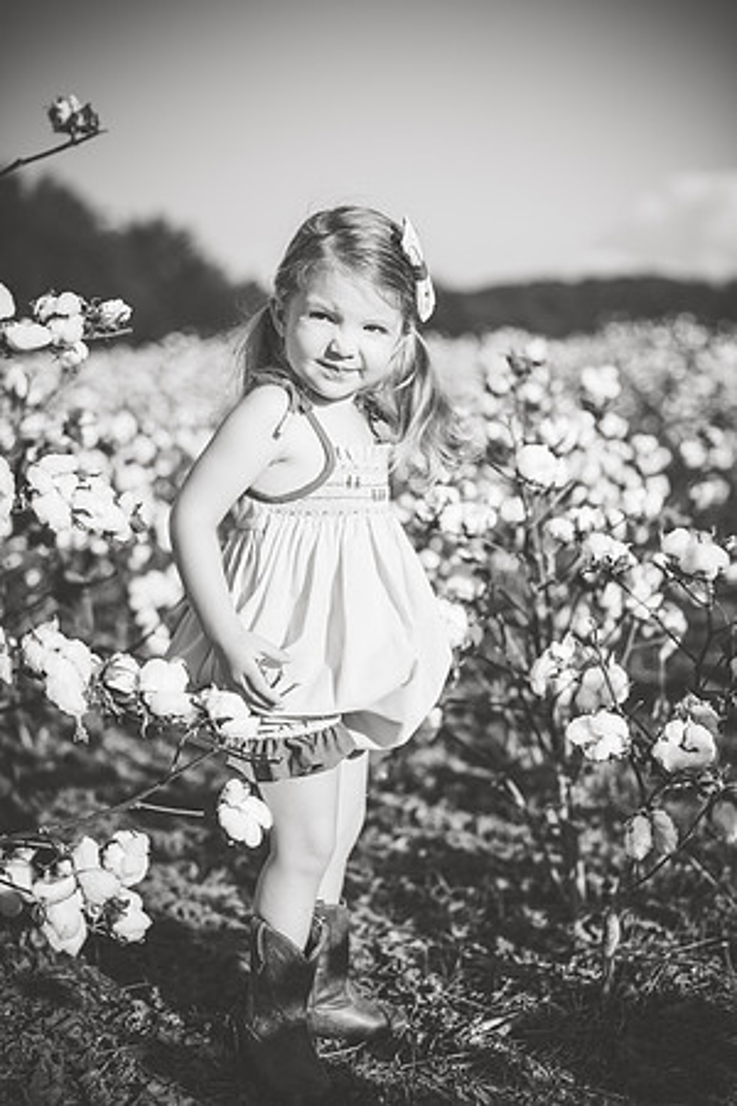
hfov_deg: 27.0
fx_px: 1535
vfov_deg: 39.6
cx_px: 368
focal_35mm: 50
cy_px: 553
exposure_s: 1/3200
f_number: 2.2
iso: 160
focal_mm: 50
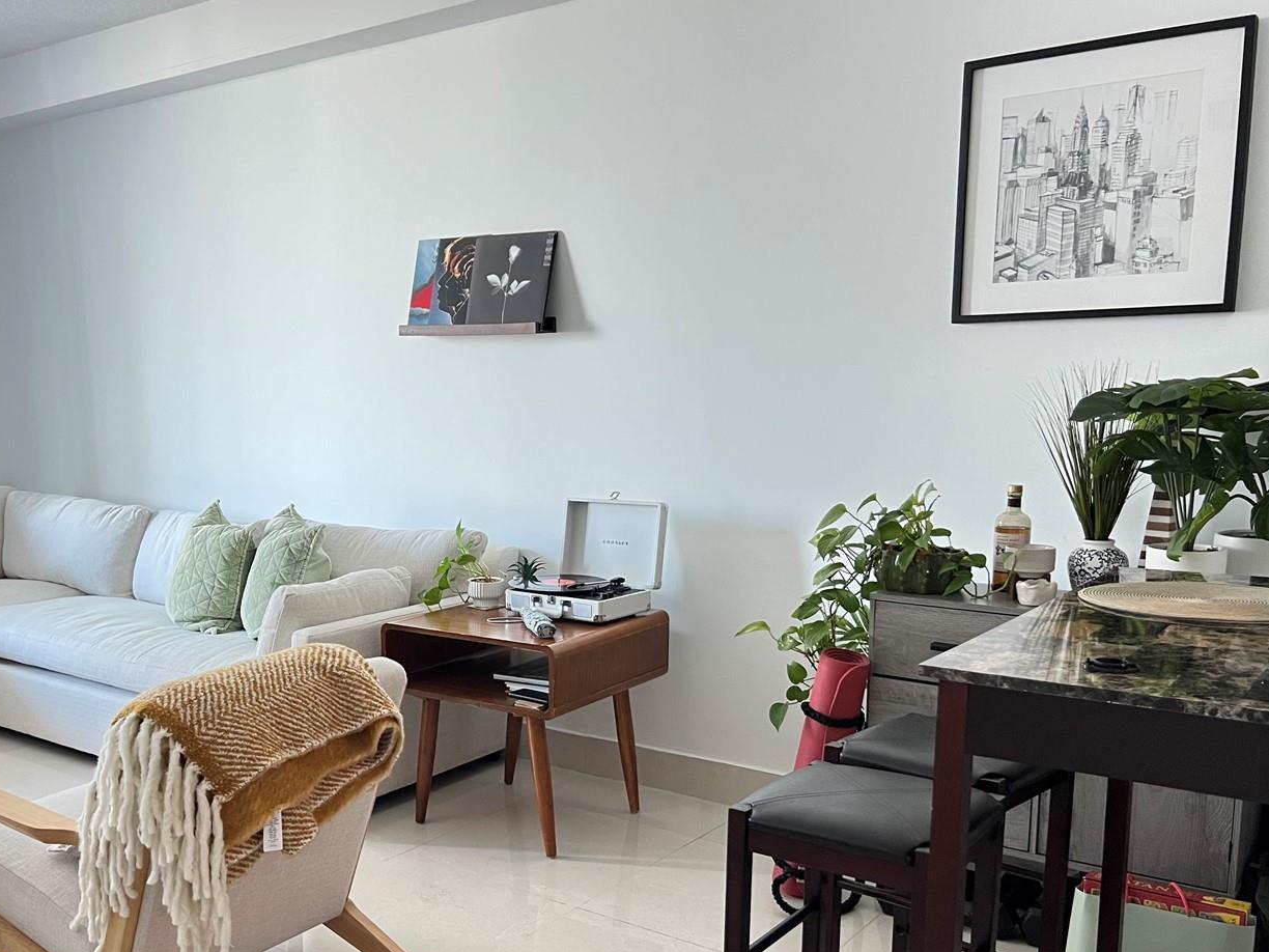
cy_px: 606
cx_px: 488
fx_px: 1246
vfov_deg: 41.4
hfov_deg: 53.5
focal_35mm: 34
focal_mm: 5.7
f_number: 1.5
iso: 320
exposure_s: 1/60
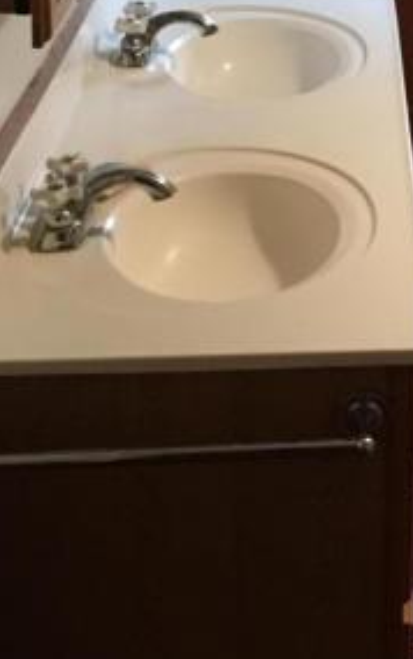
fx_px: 1492
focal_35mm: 83
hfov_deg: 14.8
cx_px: 589
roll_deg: -4.0
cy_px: 132
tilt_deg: -19.7
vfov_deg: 24.5
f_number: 2.2
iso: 200
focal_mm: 4.15
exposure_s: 1/15
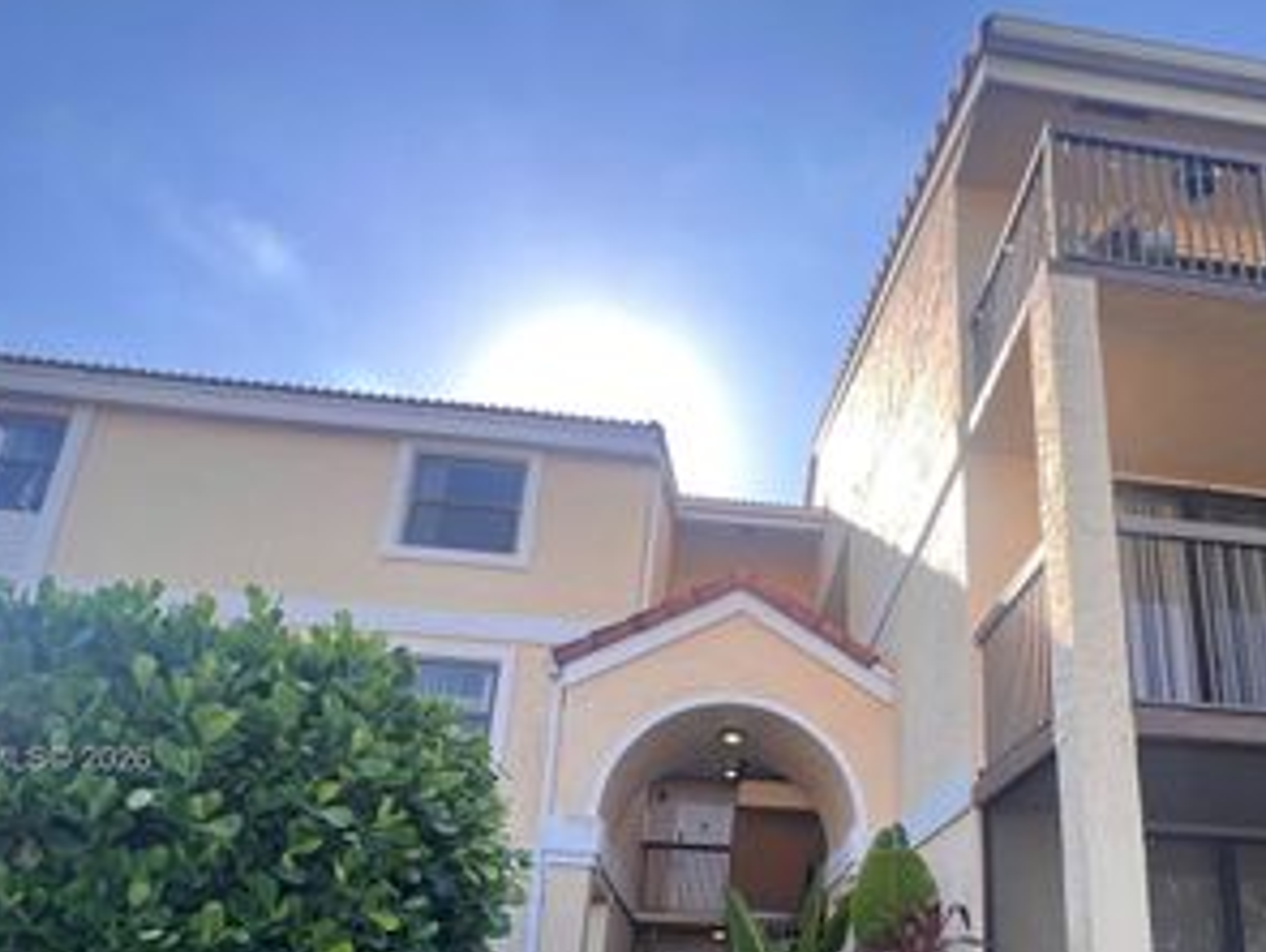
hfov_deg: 74.7
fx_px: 806
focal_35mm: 22
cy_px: 761
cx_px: 807
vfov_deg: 56.7
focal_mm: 1.57
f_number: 1.8
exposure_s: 1/363
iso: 32
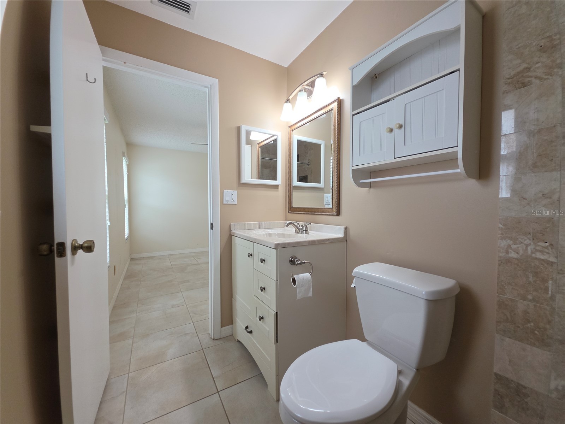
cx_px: 282
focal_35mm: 13
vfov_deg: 89.9
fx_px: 212
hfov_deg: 106.2
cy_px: 212
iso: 80
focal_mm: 2.2
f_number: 1.9
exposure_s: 1/120
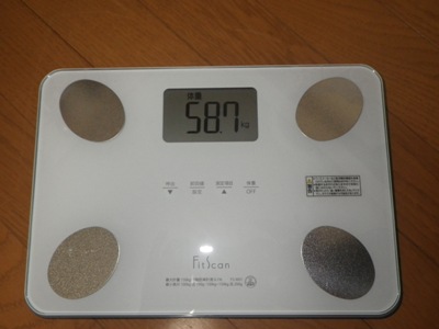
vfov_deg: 41.8
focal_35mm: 34
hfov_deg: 54.0
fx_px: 431
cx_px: 220
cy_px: 164
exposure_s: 1/50
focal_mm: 6.1
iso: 320
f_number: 3.8
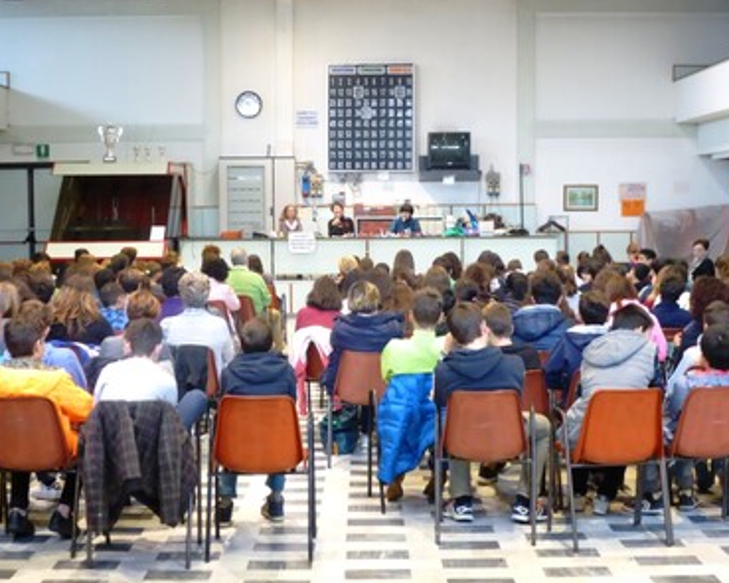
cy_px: 291
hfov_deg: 34.1
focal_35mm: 55
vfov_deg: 27.6
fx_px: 1186
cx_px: 342
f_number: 4.1
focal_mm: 9.2
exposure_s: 1/8
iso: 640
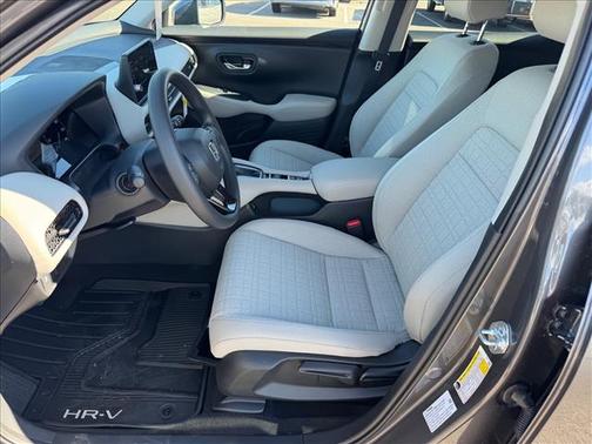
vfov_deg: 56.8
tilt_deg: -30.8
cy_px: 222
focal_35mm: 24
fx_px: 410
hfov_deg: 71.6
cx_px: 296
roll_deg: -17.0
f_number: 1.78
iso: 80
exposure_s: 1/220
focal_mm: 6.76
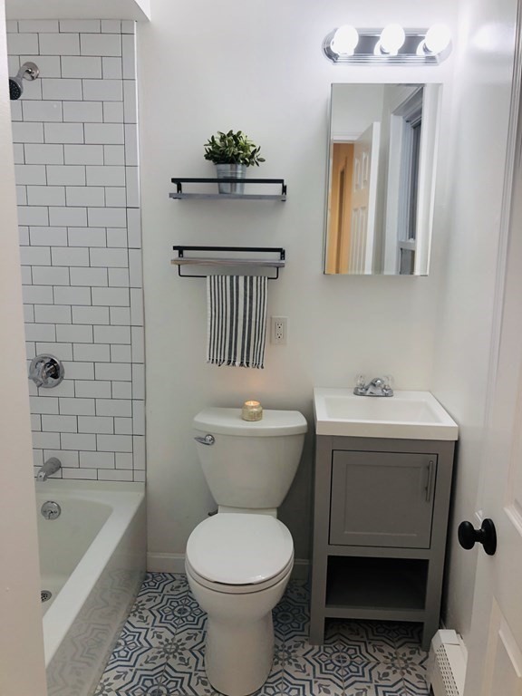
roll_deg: -1.2
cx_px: 261
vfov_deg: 63.4
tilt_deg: -12.3
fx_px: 563
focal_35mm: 28
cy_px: 348
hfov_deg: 49.7
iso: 80
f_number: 1.8
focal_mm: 3.99
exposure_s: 1/120
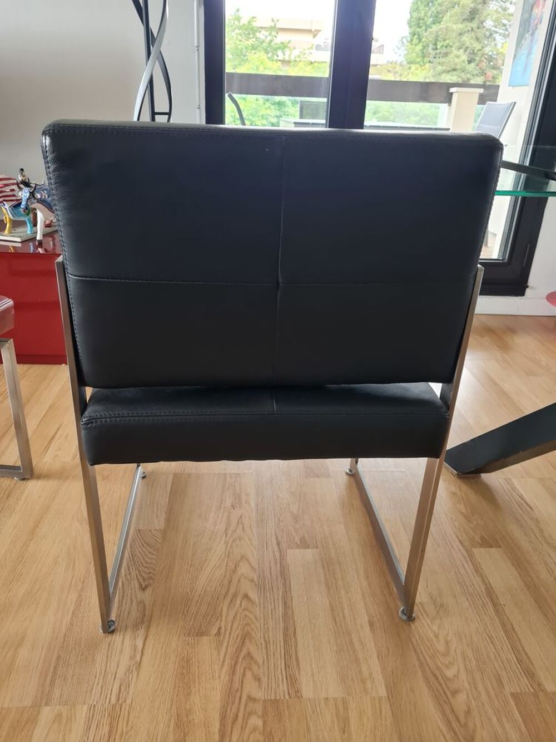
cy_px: 371
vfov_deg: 67.3
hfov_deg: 53.1
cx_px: 278
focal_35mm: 26
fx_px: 557
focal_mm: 5.4
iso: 250
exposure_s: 1/100
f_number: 1.8
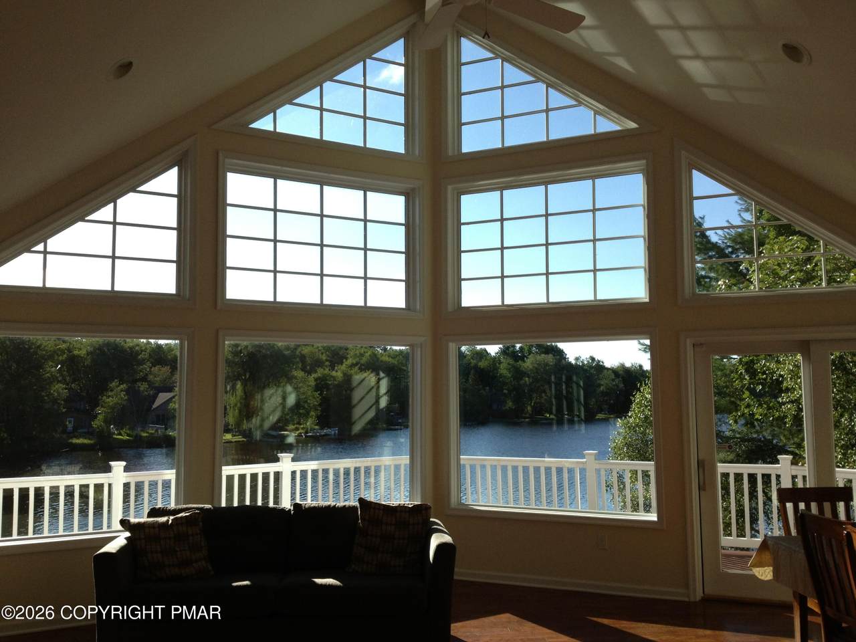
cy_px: 321
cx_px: 428
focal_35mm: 35
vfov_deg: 40.7
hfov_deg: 52.6
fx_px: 865
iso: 80
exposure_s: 1/1227
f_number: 2.4
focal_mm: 4.28
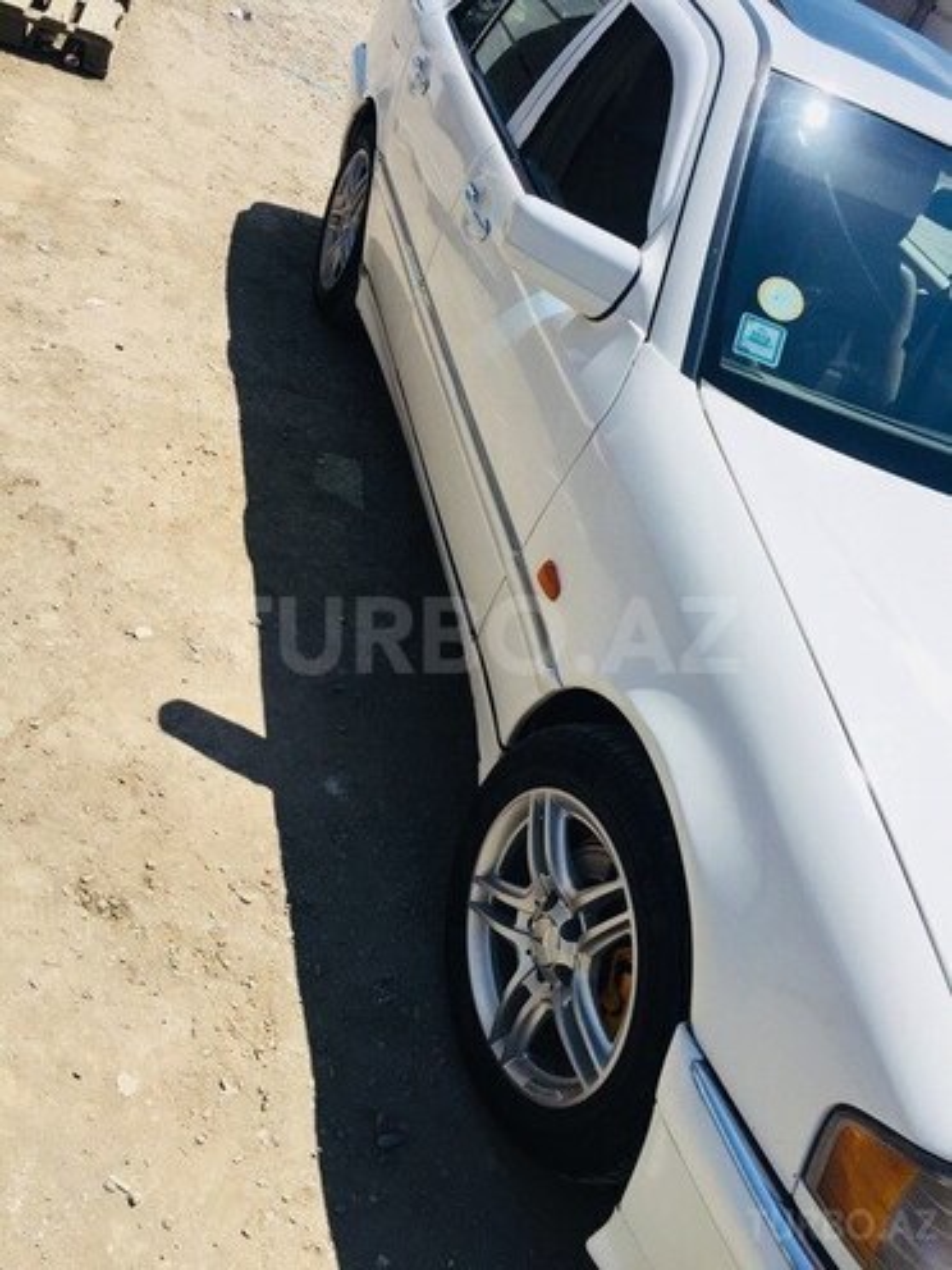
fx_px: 1063
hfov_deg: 48.2
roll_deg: -28.9
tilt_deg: -35.4
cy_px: 635
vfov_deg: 61.7
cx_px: 476
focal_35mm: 29
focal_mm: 4.15
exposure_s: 1/3968
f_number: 2.2
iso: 32
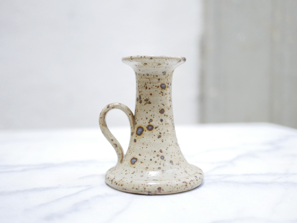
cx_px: 148
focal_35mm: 40
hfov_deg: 46.8
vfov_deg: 36.0
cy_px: 112
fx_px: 343
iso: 2000
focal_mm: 20
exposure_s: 1/60
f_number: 1.7
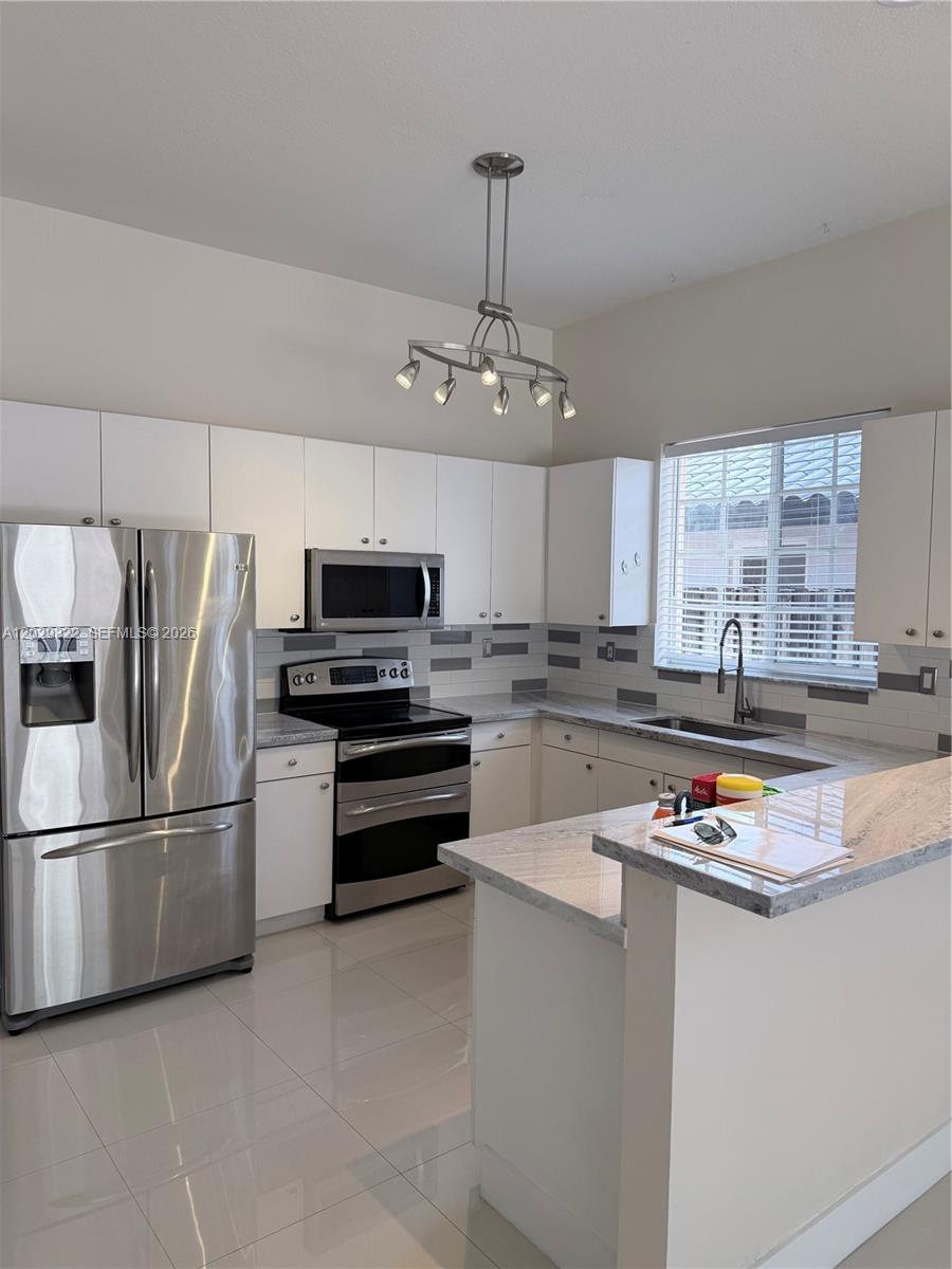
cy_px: 634
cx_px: 476
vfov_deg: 71.6
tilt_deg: -3.0
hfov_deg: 56.8
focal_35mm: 24
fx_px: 880
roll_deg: -1.2
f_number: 1.78
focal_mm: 6.76
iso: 100
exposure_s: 1/401
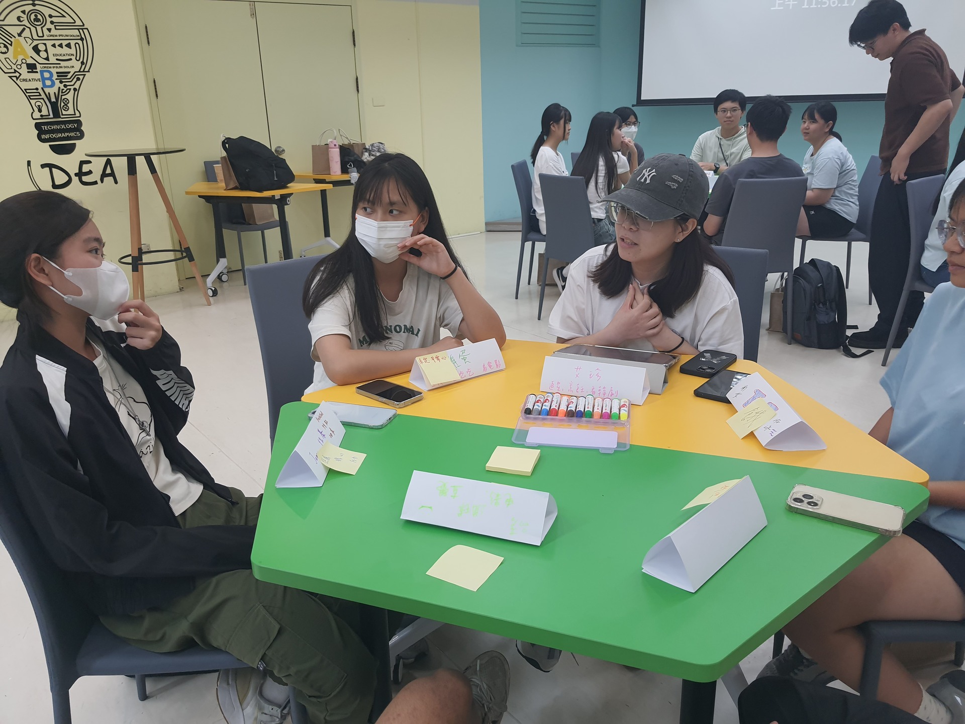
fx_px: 725
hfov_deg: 67.3
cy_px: 362
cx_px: 482
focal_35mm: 26
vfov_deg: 53.1
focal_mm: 4.32
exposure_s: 1/120
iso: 80
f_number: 1.7
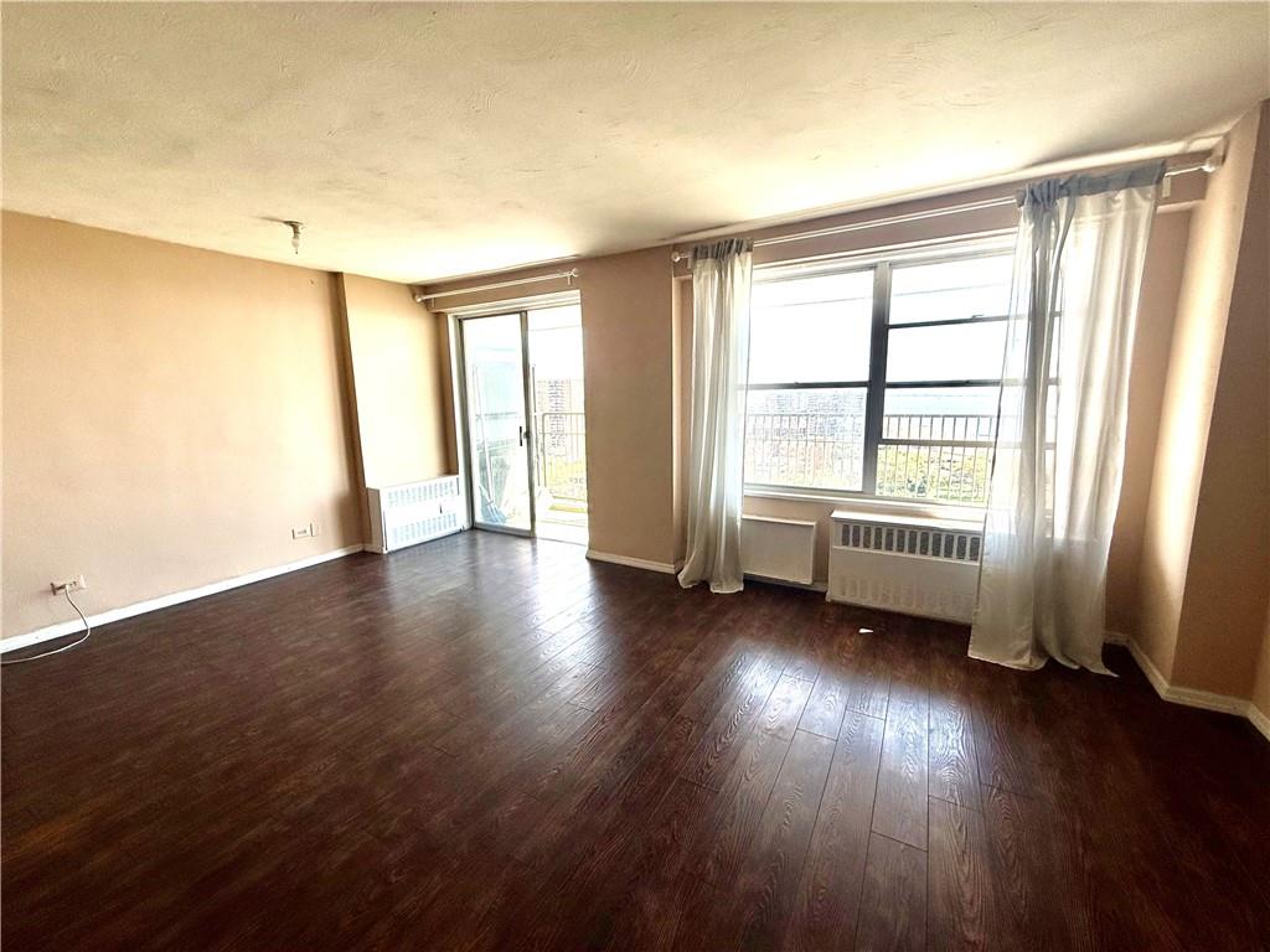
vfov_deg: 85.7
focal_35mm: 14
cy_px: 476
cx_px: 635
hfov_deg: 102.1
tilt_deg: -8.7
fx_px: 514
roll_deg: +0.7
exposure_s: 1/658
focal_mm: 2.22
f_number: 2.2
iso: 64
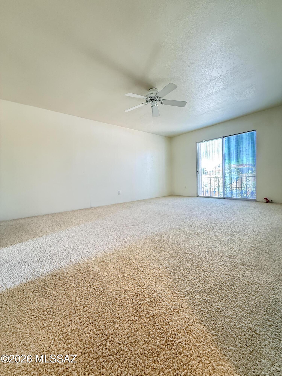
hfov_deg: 85.7
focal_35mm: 14
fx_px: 152
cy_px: 188
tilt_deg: -2.4
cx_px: 141
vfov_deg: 102.1
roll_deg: +2.0
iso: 500
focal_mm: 2.22
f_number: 2.2
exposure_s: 1/60
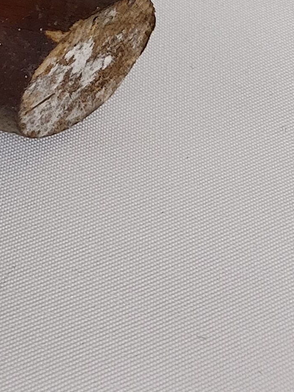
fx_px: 1269
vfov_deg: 15.0
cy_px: -335
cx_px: -289
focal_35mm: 112
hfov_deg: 11.8
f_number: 1.8
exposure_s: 1/100
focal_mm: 5.4
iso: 320
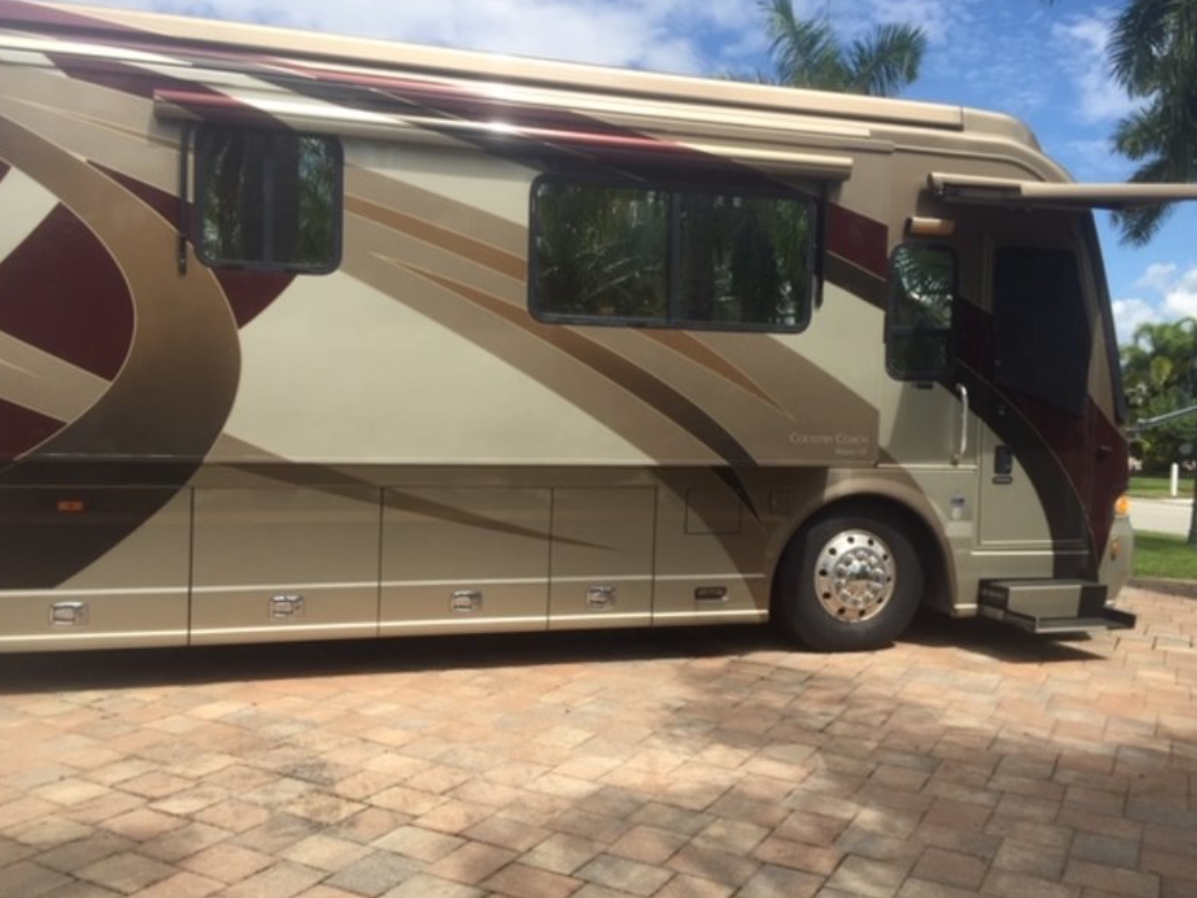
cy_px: 447
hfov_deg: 60.0
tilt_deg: -2.2
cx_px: 601
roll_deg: -1.5
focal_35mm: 30
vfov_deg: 46.8
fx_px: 1038
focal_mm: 4.15
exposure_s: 1/1582
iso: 32
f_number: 2.2
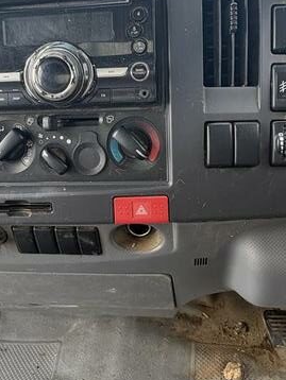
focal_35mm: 35
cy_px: 174
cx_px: 134
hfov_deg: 40.7
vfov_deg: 52.5
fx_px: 385
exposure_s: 1/116
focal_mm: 2.22
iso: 125
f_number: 2.2
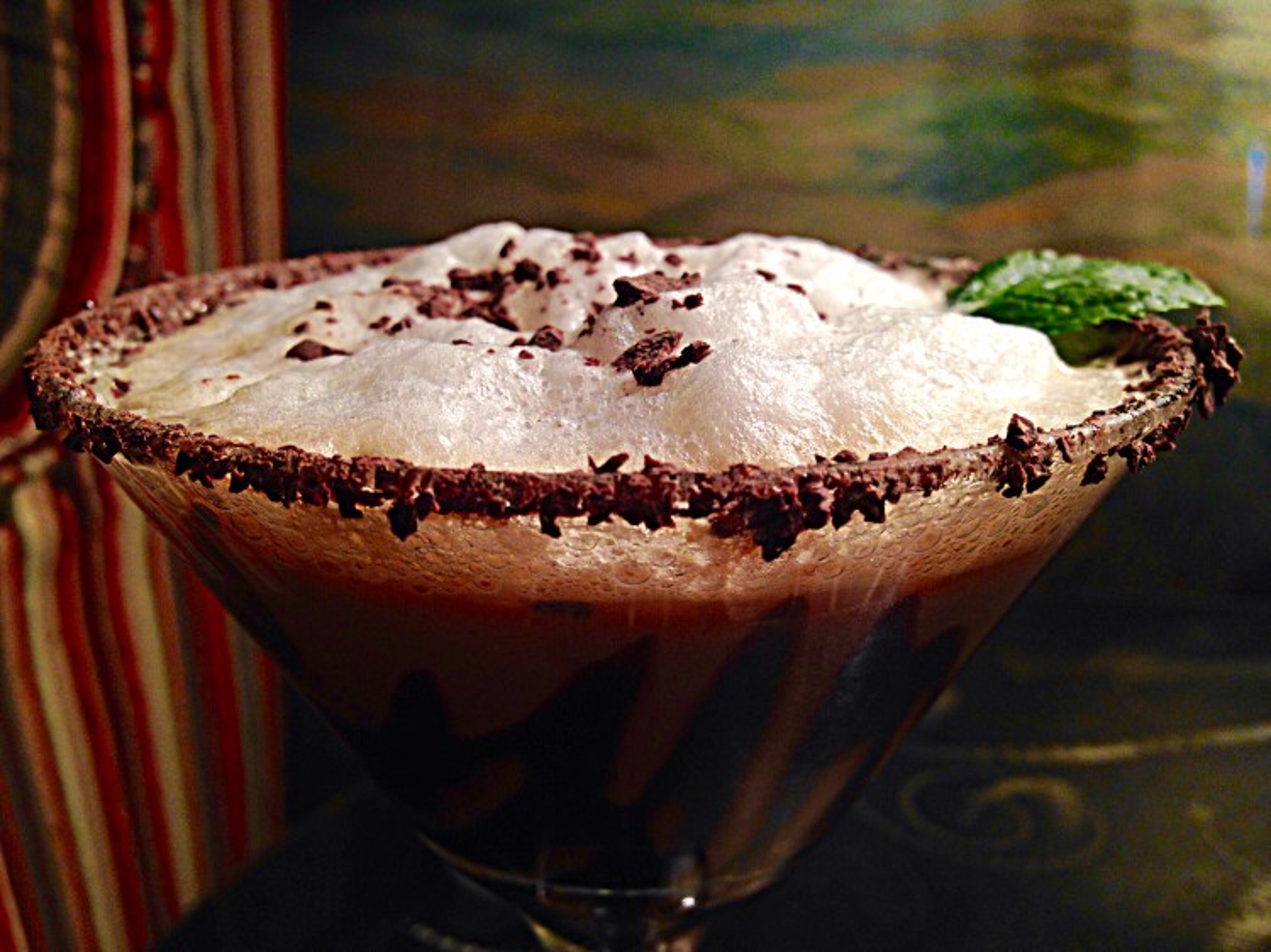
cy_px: 476
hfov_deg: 55.4
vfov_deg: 42.9
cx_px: 636
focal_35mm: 33
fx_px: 1211
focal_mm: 4.12
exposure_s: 1/30
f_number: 2.4
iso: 50
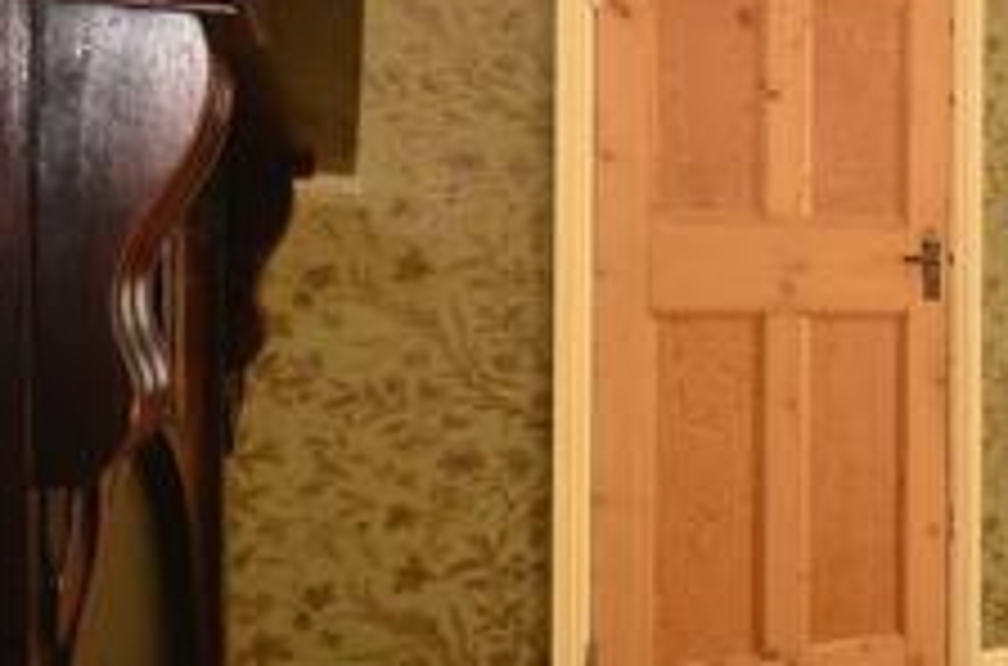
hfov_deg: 31.6
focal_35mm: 44
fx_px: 1229
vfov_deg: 30.3
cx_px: 1372
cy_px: 274
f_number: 7.1
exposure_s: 1/30
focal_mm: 10
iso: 320
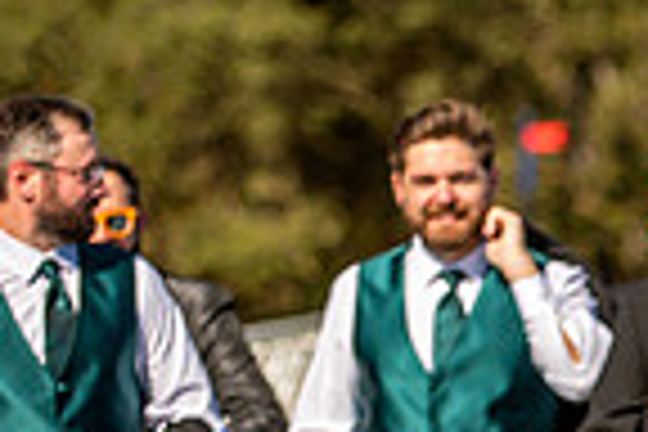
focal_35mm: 468
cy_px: 578
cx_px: 1008
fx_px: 8423
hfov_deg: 4.4
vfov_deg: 2.9
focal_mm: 116
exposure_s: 1/4000
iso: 200
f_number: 2.8
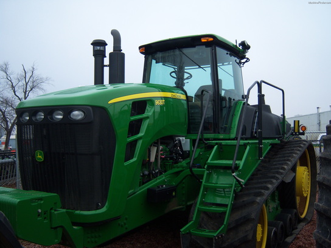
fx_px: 344
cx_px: 166
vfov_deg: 39.7
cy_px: 124
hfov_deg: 51.4
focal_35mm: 36
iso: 80
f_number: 2.8
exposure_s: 1/100
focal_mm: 7.5
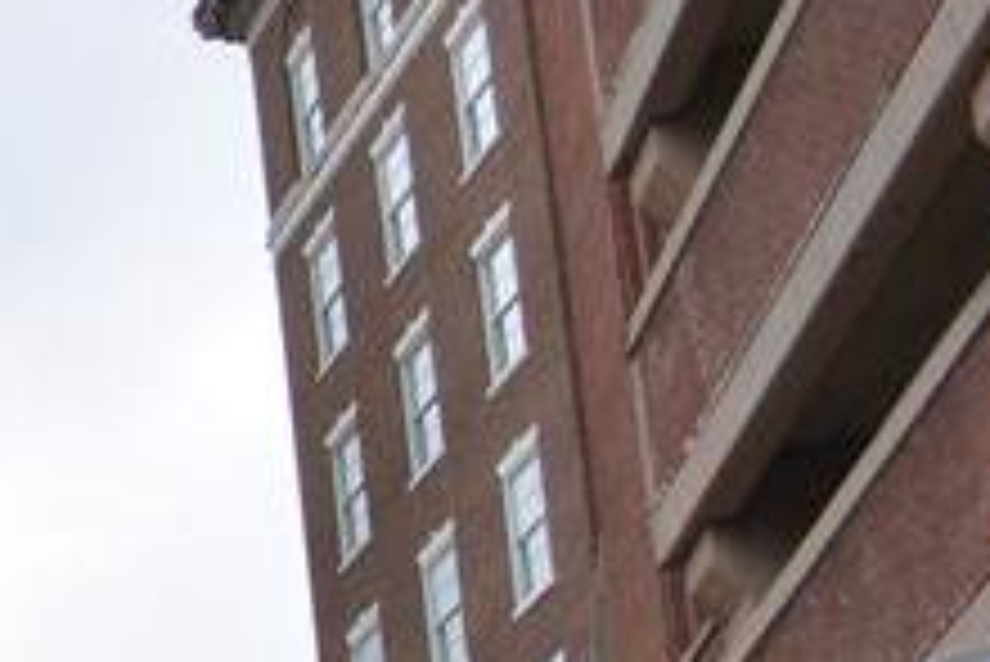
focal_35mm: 148
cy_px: 1297
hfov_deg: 11.4
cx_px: -1395
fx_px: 4073
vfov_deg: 8.8
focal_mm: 20
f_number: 5.6
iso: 100
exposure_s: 1/200
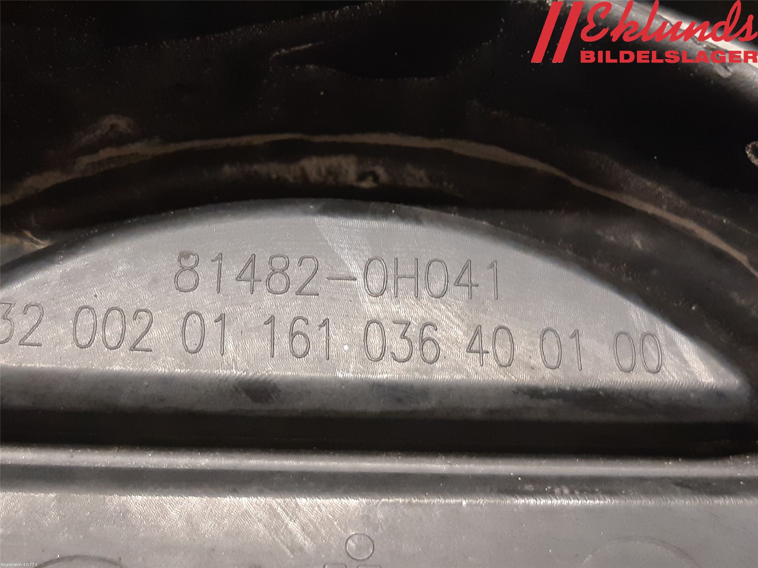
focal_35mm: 26
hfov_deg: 67.3
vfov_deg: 53.1
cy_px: 284
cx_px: 379
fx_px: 569
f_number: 1.7
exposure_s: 1/25
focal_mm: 3.93
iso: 250
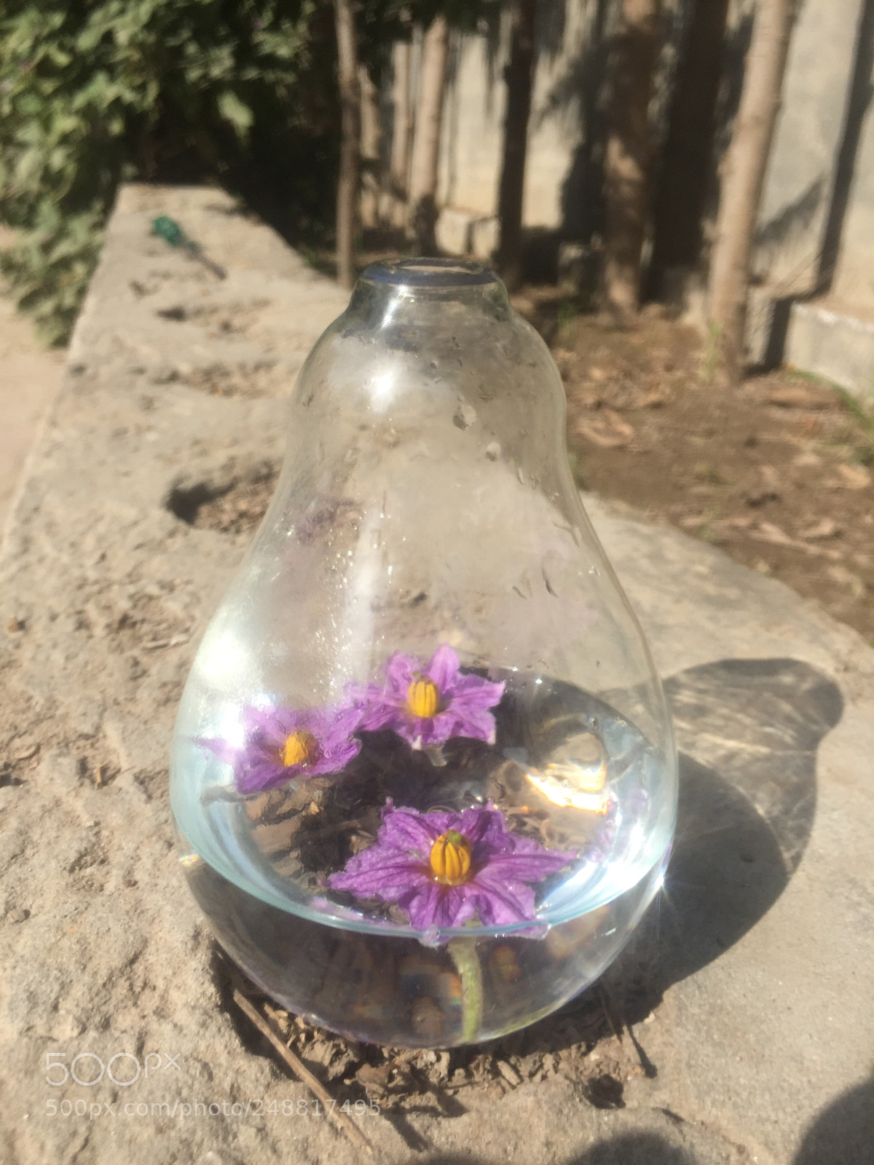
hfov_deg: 48.2
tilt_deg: -22.4
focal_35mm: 29
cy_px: 582
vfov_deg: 61.7
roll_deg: -2.9
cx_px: 437
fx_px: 976
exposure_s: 1/1980
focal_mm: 4.15
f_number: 2.2
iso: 32
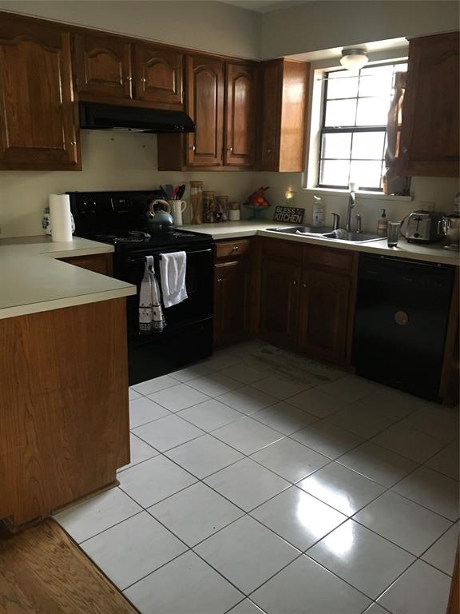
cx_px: 230
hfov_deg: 48.2
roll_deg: -1.2
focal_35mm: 29
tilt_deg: -13.0
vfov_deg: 61.7
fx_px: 514
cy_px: 307
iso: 200
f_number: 2.2
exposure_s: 1/20
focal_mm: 4.15
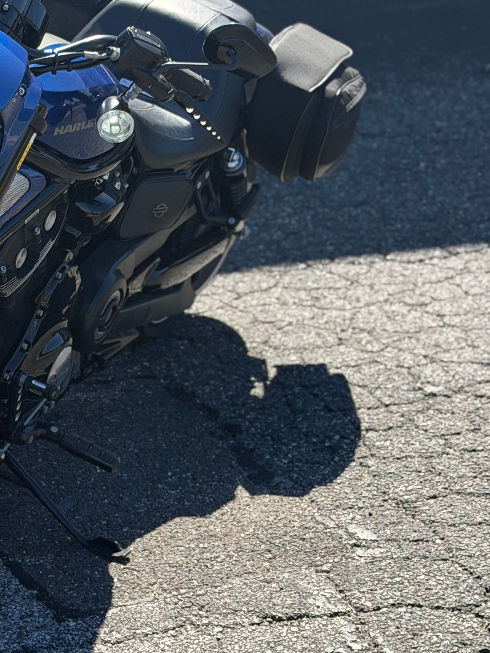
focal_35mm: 103
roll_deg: +1.6
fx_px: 1944
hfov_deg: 14.1
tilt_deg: -17.0
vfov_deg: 19.1
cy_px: 343
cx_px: 2
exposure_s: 1/1403
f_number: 1.78
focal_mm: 6.76
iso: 100
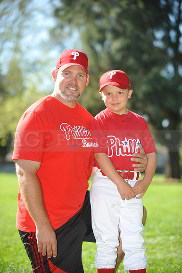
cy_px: 136
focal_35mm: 112
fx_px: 850
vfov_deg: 18.3
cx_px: 91
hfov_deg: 12.2
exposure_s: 1/640
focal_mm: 112
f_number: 4
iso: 200
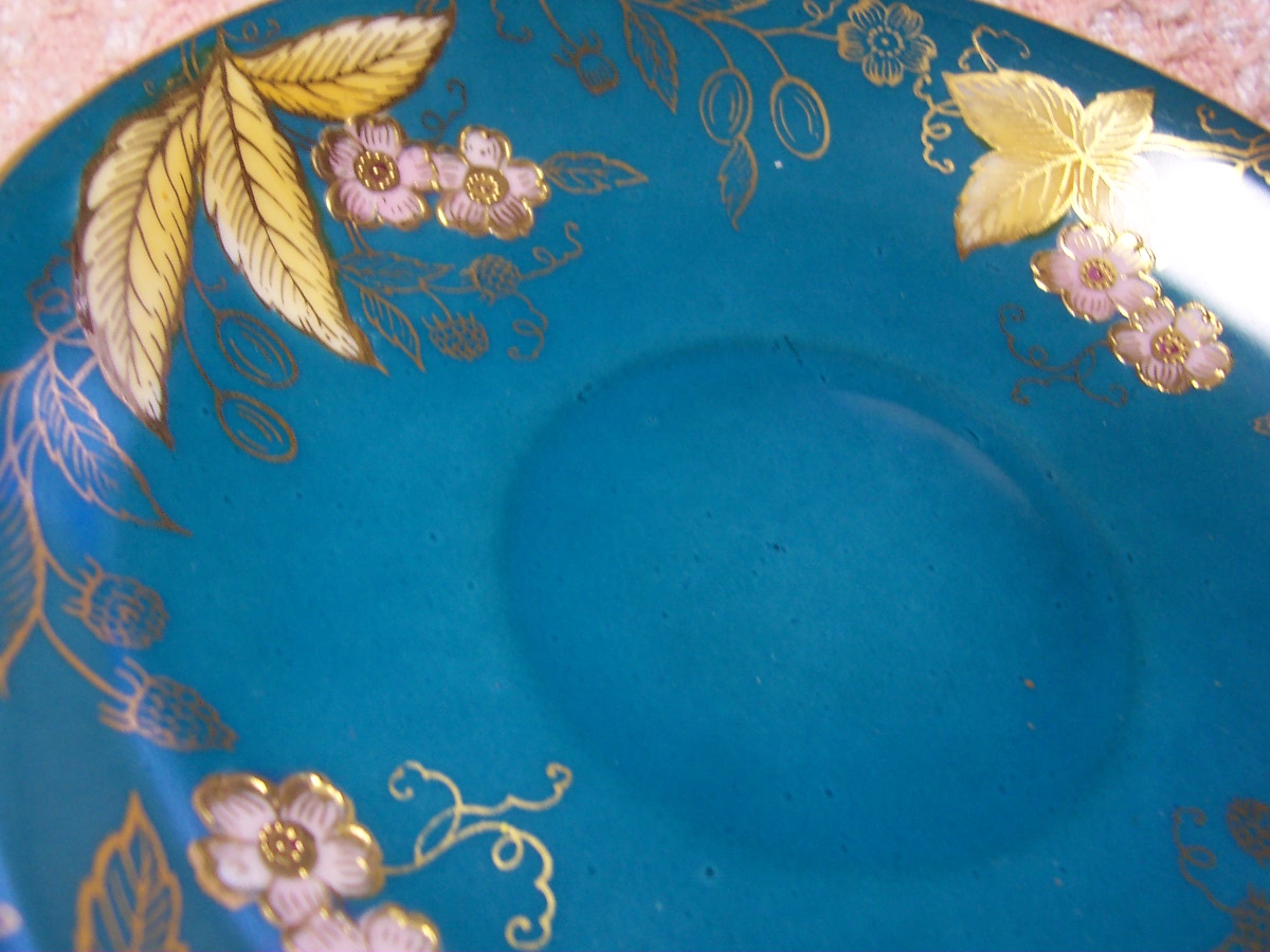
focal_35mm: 37
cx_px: 635
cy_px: 476
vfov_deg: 38.7
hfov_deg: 50.1
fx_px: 1357
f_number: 2.8
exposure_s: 1/45
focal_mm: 5.6
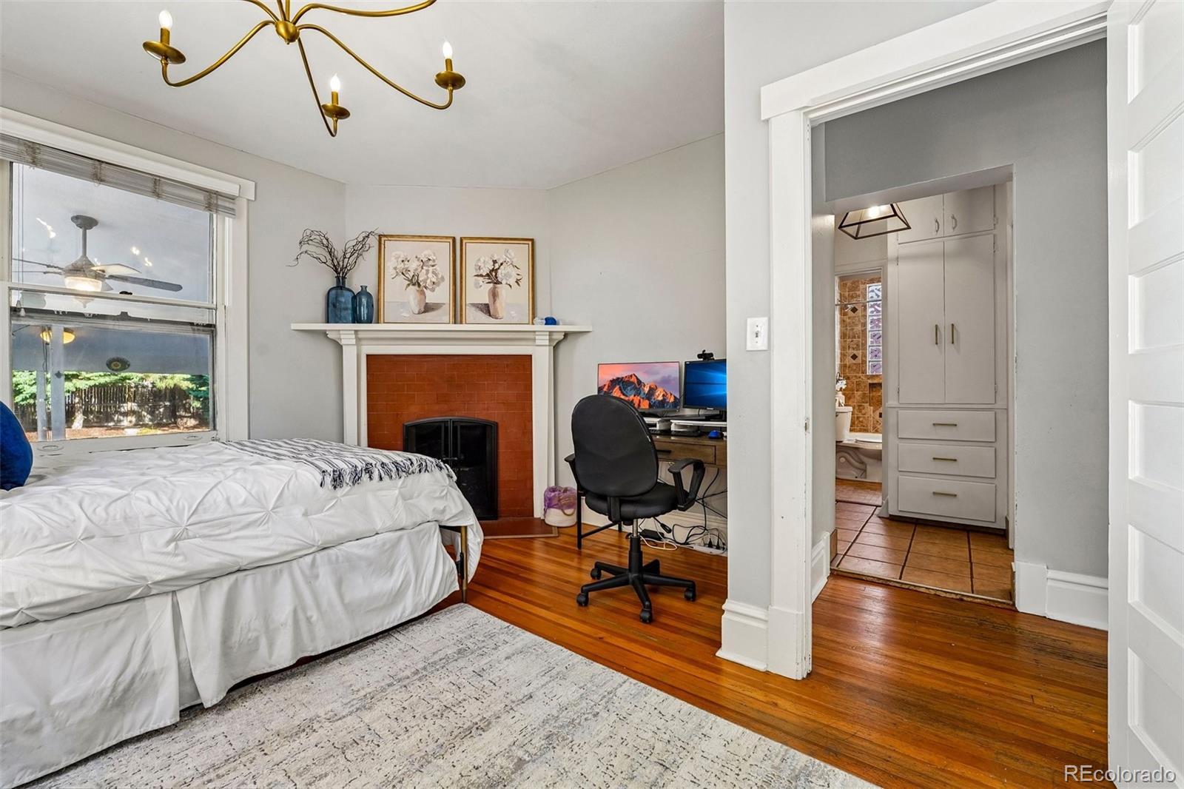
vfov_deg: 78.8
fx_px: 480
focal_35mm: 15
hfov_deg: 101.9
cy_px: 394
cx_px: 592
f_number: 8
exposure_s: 1/13
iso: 400
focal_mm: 14.6
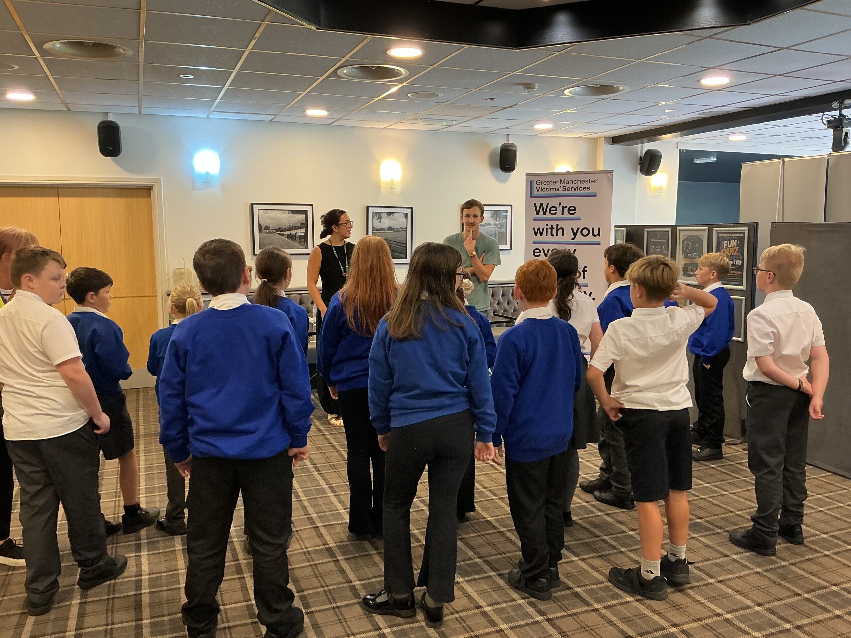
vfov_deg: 48.2
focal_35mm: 29
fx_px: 713
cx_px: 426
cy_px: 319
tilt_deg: -8.1
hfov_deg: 61.7
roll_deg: +0.1
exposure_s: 1/50
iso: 80
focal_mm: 3
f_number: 1.8
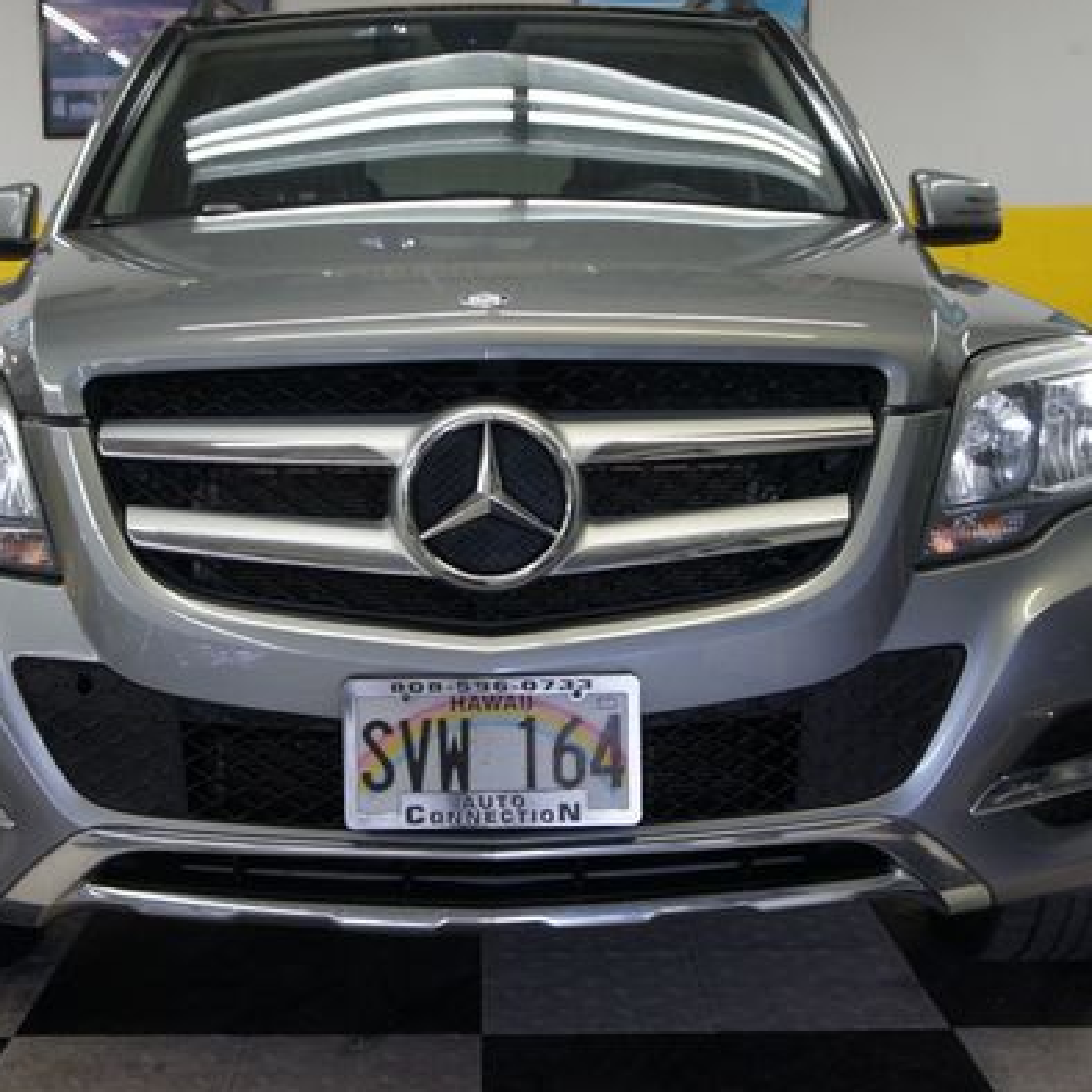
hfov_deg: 32.9
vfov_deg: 33.0
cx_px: 477
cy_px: 513
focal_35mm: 52
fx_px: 1845
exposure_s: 1/40
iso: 250
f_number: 4
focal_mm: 25
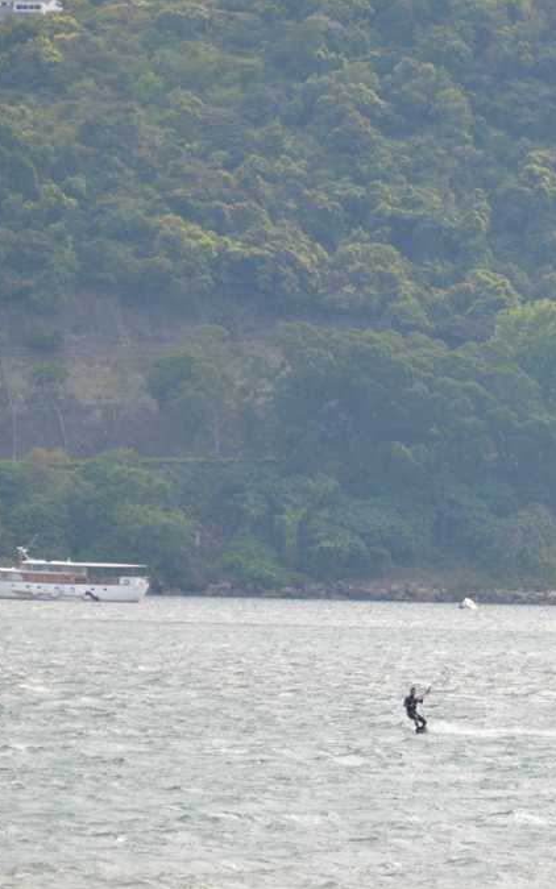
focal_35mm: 486
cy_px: 445
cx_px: 581
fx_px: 11780
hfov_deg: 2.7
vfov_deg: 4.3
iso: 250
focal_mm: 210
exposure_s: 1/500
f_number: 5.6
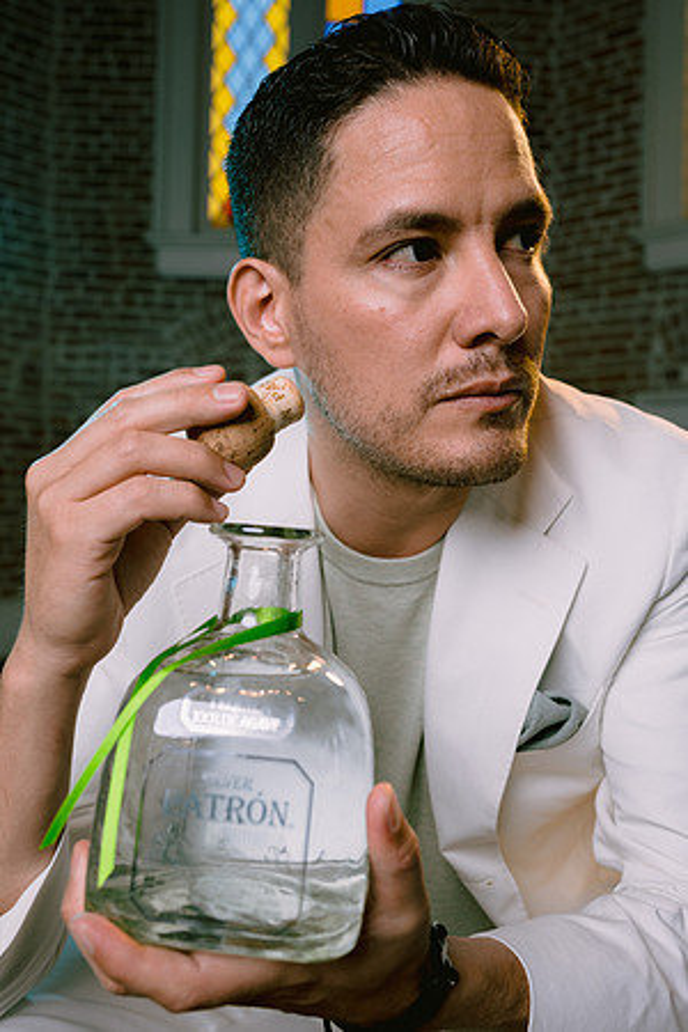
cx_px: 344
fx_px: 1003
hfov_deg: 37.9
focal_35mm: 35
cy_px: 516
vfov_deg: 54.4
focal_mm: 35
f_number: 5.6
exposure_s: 1/160
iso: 200
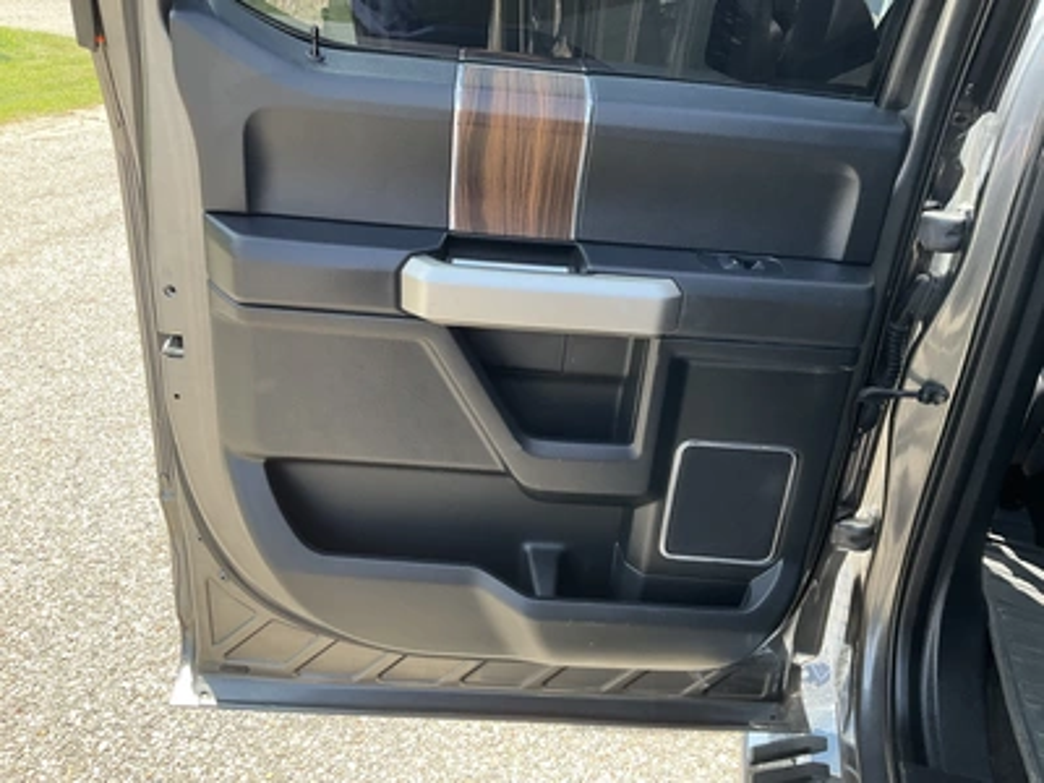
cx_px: 522
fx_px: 875
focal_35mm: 29
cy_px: 392
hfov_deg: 61.7
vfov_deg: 48.2
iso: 25
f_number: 1.8
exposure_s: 1/147
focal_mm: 3
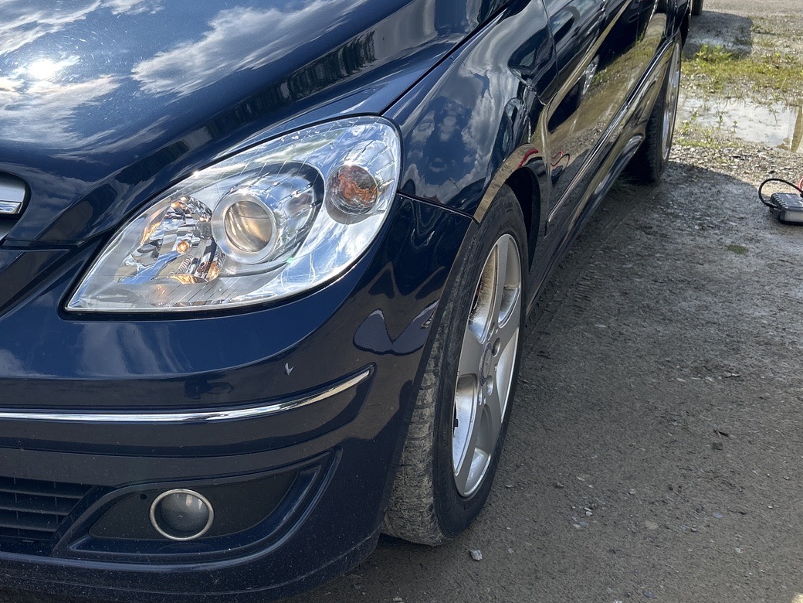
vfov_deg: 29.9
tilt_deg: -13.2
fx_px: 1113
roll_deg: -0.5
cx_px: 170
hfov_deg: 38.3
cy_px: 172
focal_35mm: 48
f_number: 1.5
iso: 50
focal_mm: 5.7
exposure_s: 1/3356
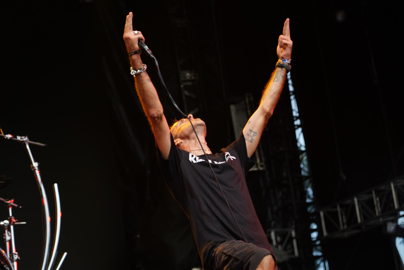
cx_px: 202
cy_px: 135
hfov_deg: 19.5
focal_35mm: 105
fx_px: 1178
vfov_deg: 13.0
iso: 200
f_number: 4
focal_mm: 105
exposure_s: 1/125
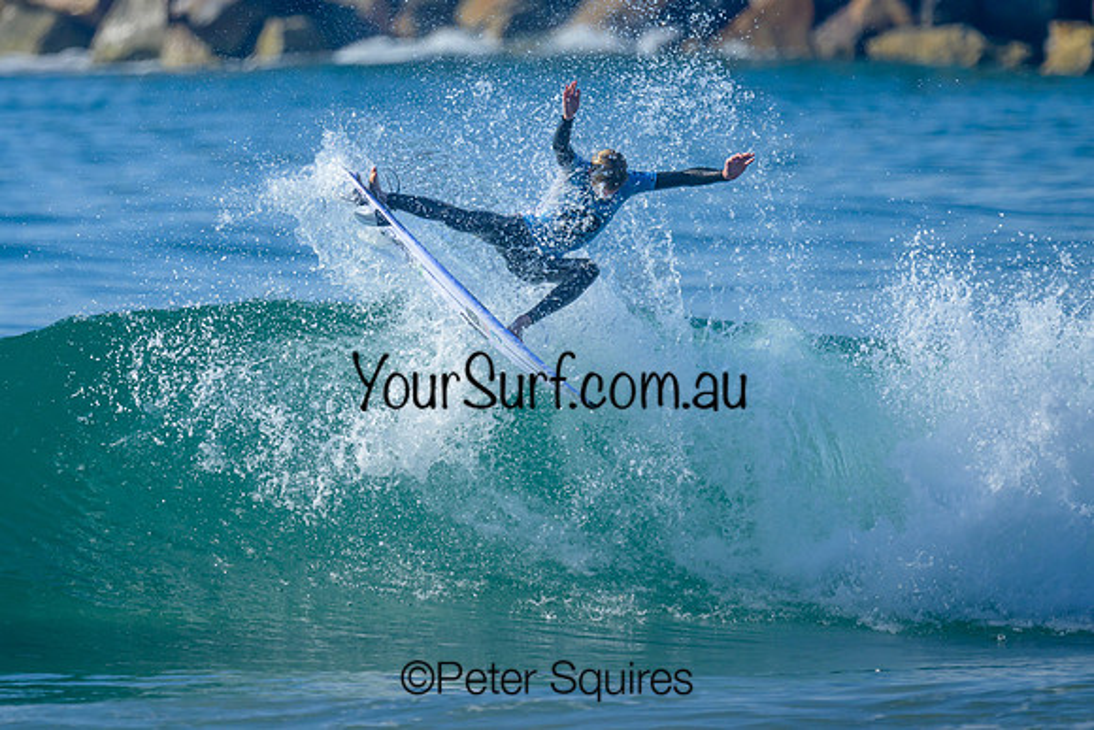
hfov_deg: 1.9
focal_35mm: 1098
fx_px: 33378
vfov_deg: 1.3
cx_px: 368
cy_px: 229
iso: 320
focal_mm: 800
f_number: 6.3
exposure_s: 1/2000
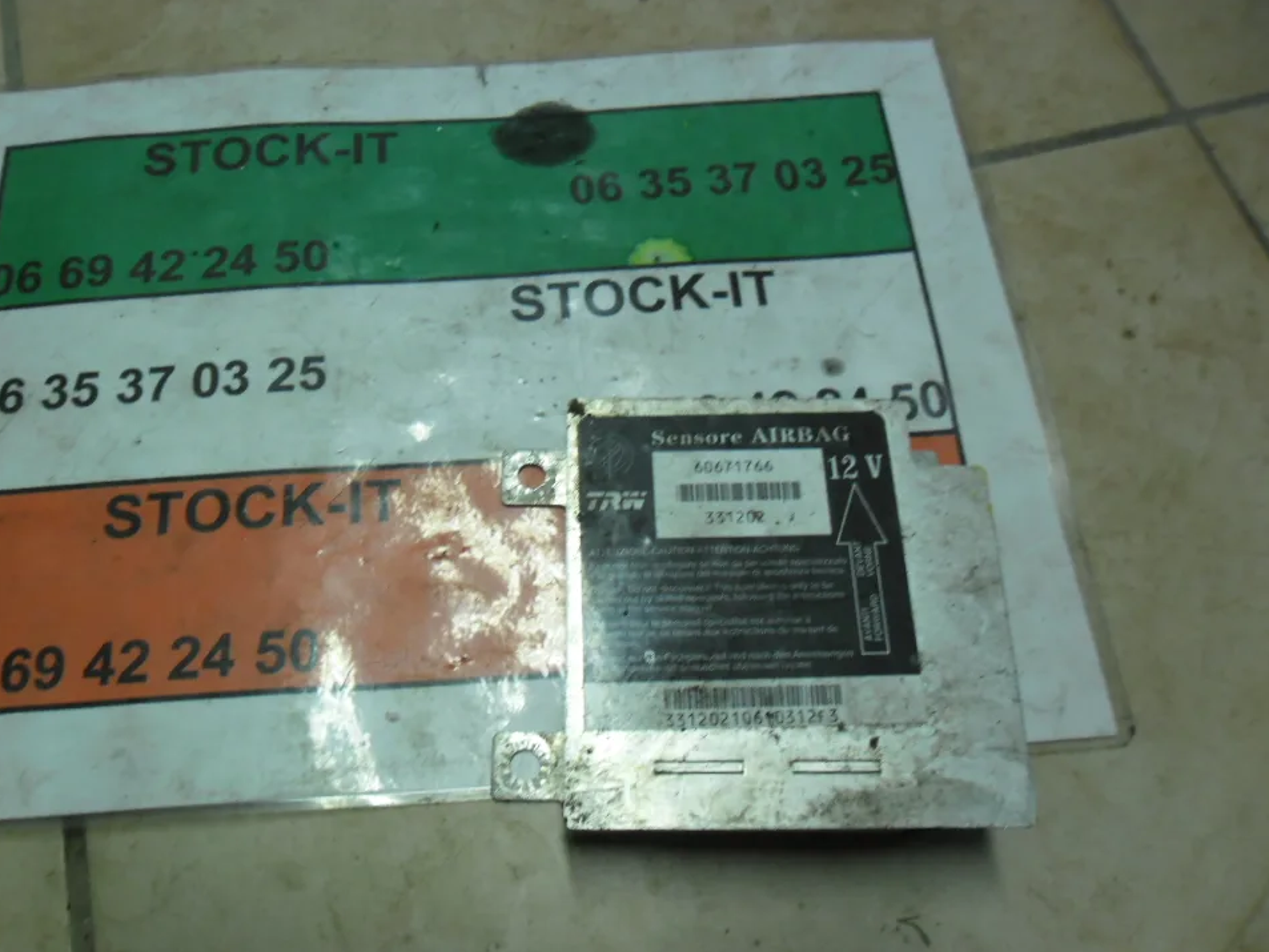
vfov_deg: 48.2
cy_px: 485
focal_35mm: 29
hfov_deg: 61.6
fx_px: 1063
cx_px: 593
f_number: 3.5
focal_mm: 4.9
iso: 200
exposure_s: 1/22
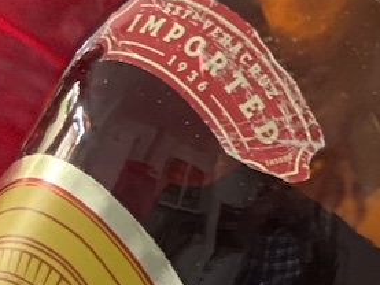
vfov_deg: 4.9
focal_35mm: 296
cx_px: -59
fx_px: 3251
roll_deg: -0.1
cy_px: 617
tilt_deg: -26.5
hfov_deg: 6.7
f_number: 2.2
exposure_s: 1/37
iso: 400
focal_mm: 7.5
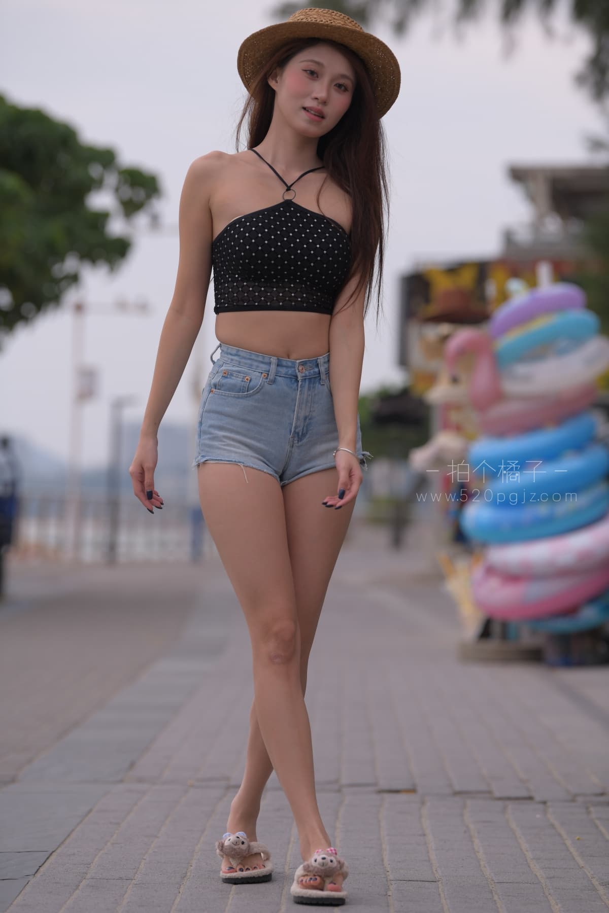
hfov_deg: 9.1
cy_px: 456
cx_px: 304
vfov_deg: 13.7
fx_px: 3806
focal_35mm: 150
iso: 110
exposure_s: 1/1000
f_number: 4
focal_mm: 150
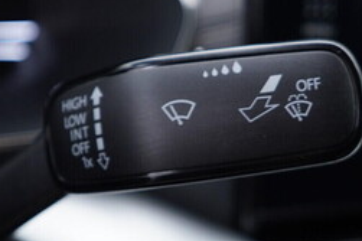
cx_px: 166
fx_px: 794
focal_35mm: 79
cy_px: 109
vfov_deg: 17.2
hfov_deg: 25.7
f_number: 2.8
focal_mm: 24
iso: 200
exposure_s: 1/40
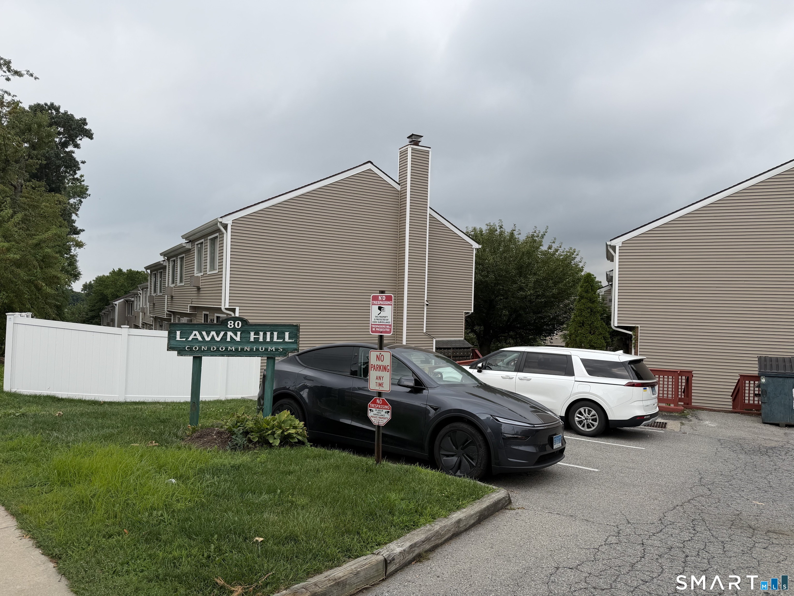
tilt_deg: +1.4
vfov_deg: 56.8
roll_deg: -1.2
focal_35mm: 24
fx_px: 550
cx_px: 397
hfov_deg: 71.6
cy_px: 298
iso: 80
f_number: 1.78
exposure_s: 1/3953
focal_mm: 6.76
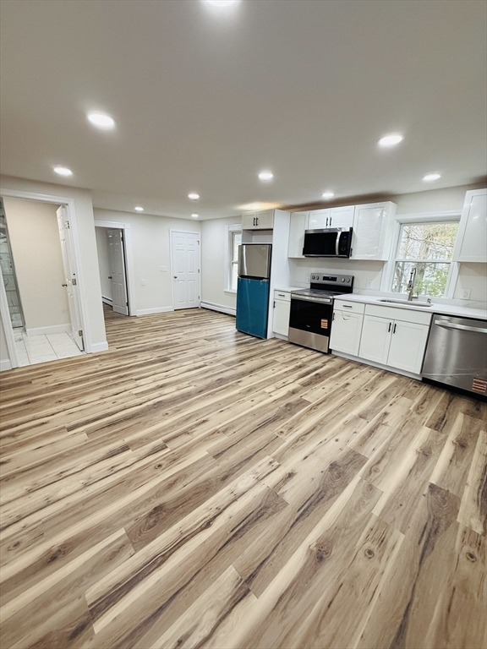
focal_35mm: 14
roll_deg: -1.5
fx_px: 263
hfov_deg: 85.7
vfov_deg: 102.1
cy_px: 324
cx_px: 244
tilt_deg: -14.3
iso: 250
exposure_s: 1/120
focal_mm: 2.22
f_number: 2.2
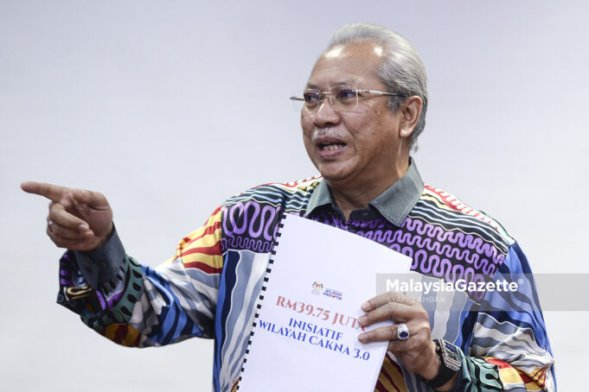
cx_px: 294
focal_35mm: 100
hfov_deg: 20.4
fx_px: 1636
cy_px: 196
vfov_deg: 13.7
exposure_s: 1/200
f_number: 3.5
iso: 1600
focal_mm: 100
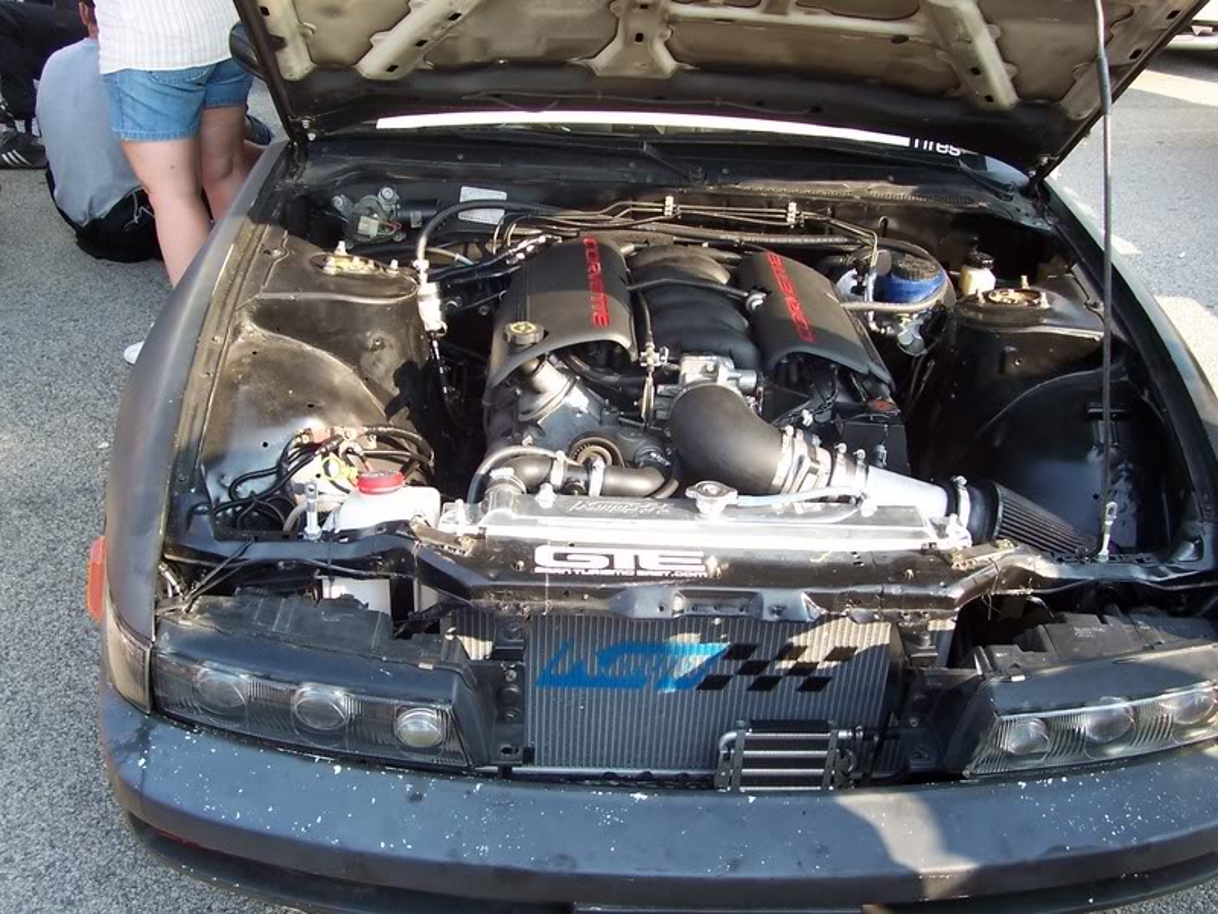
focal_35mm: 37
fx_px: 1302
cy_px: 457
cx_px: 609
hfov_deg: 50.1
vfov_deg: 38.7
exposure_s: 1/250
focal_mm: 5.6
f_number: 2.8
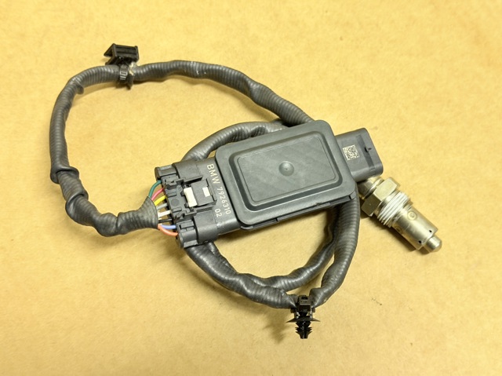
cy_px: 188
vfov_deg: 30.2
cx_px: 251
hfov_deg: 39.7
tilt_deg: -70.0
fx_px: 696
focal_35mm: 48
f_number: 1.78
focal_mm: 6.76
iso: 400
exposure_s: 1/25
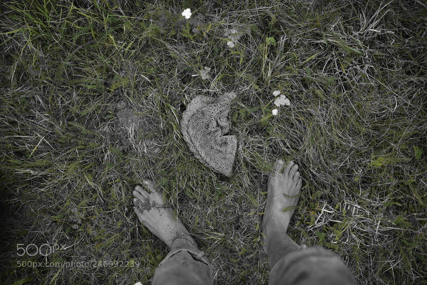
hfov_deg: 54.4
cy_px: 142
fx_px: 415
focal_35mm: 35
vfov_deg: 37.9
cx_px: 214
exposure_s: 1/1250
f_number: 1.8
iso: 100
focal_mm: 35
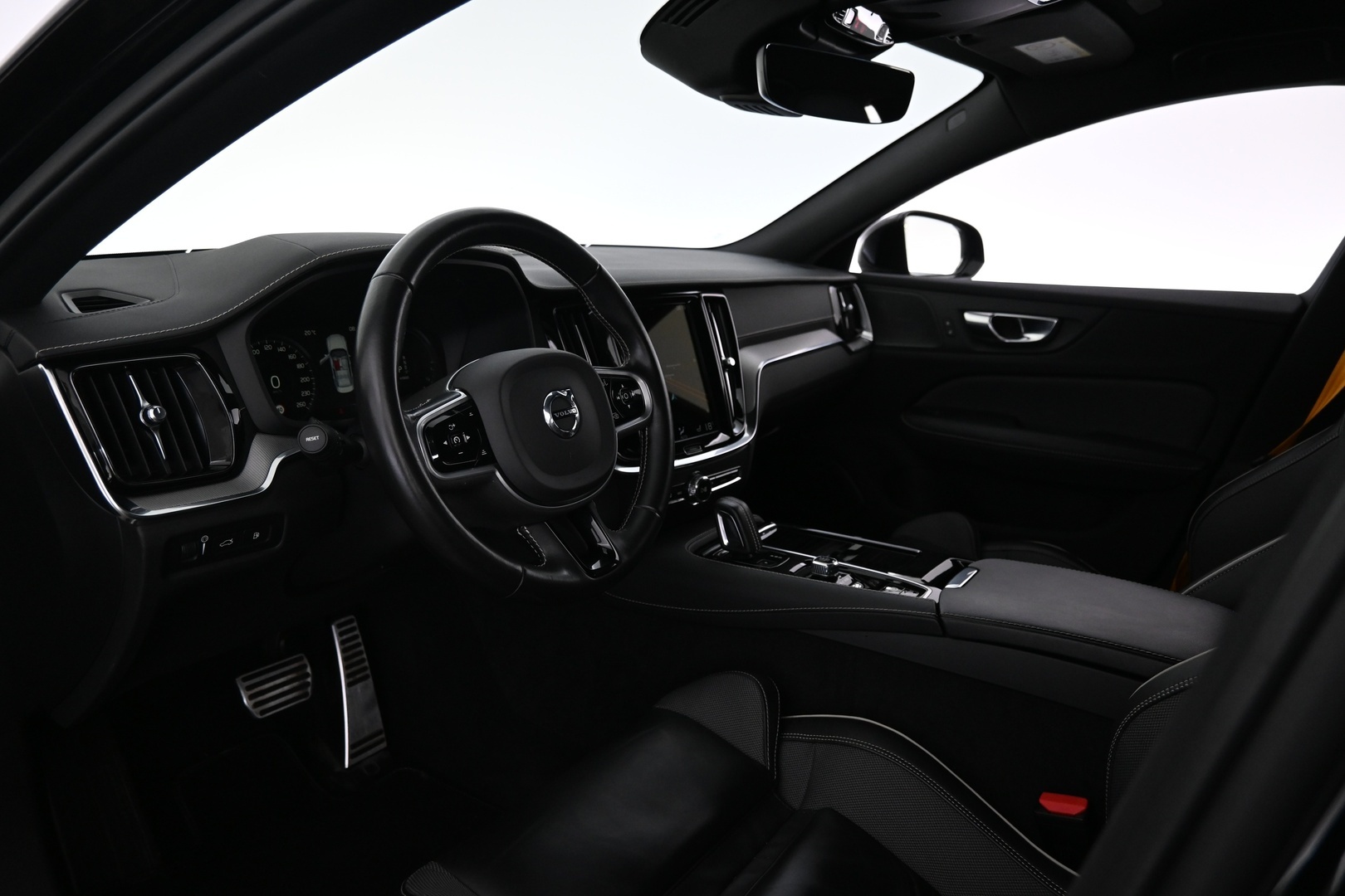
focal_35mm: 24
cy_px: 448
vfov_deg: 53.1
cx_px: 672
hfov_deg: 73.7
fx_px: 897
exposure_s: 1/25
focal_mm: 16
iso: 1400
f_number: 3.5
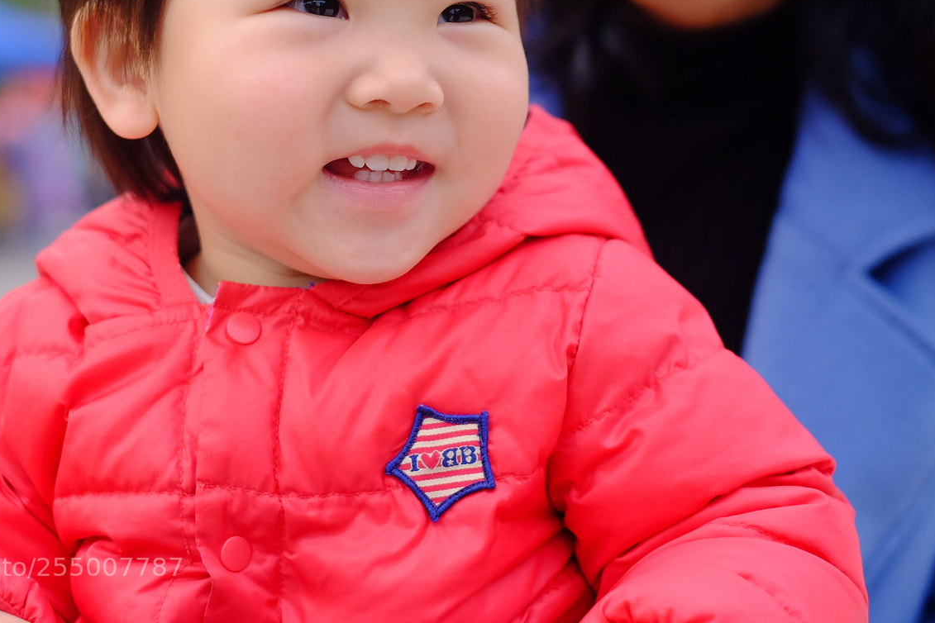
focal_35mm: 75
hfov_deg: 27.0
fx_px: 1948
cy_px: 191
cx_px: 412
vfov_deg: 18.1
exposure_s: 1/1400
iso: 800
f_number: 2.2
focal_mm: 35
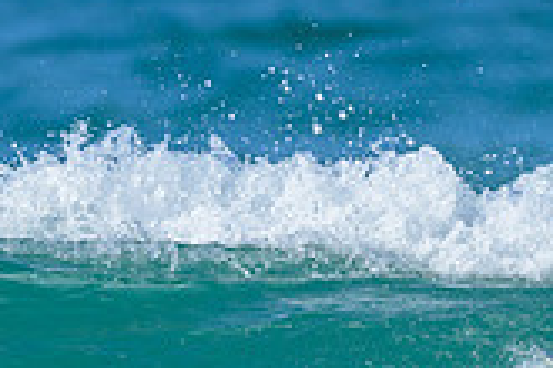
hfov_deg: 0.7
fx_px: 46295
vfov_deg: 0.5
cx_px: 374
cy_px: 600
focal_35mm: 3014
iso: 360
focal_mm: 800
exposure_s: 1/2000
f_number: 6.3
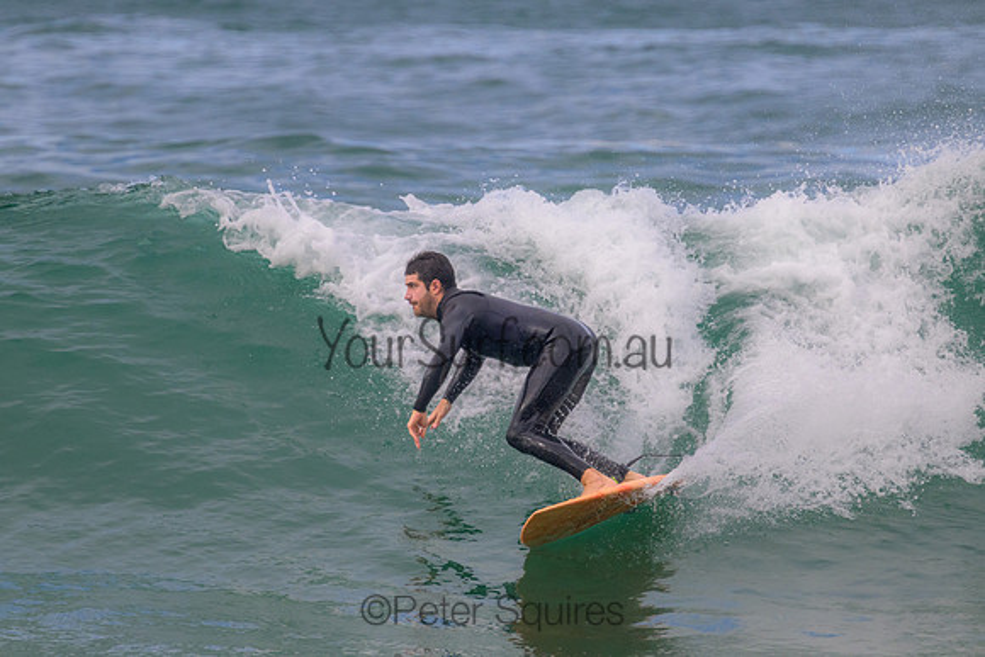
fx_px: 23299
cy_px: 307
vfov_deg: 1.6
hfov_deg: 2.4
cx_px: 524
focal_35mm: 851
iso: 1800
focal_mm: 800
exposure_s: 1/1250
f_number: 11
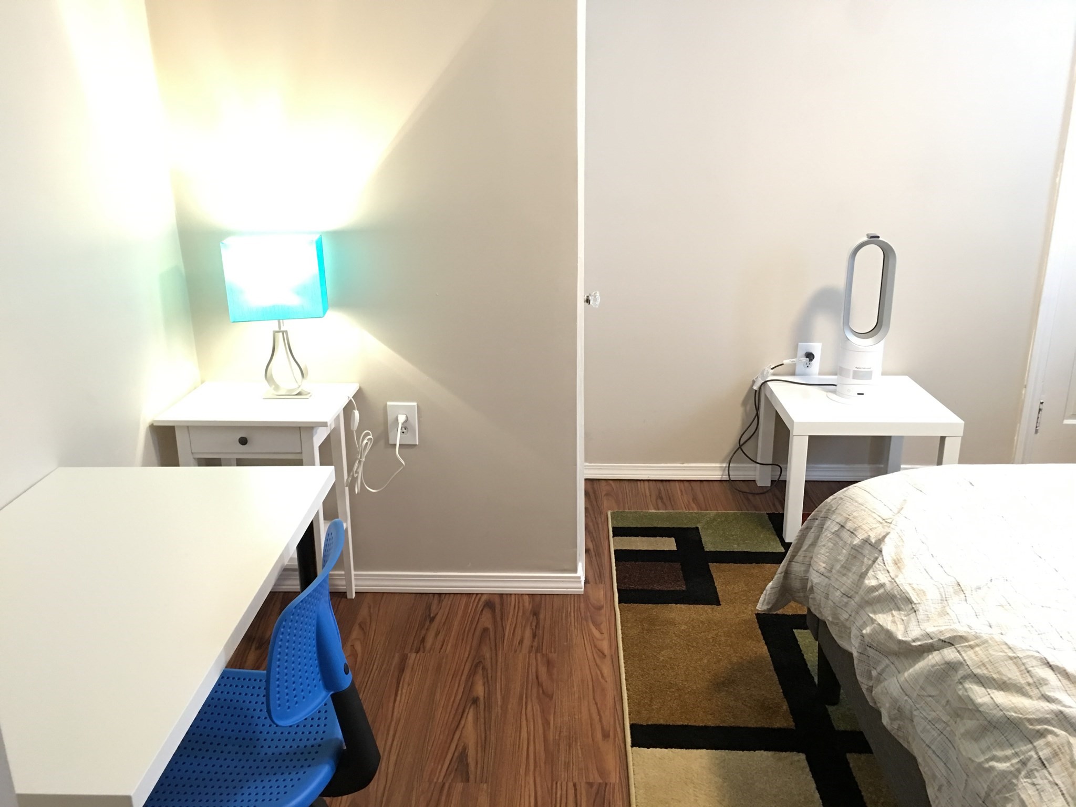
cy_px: 404
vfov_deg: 48.2
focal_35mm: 29
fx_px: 901
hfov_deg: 61.7
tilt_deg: -17.5
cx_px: 538
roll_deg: +0.8
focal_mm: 4.15
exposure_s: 1/4
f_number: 2.2
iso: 50
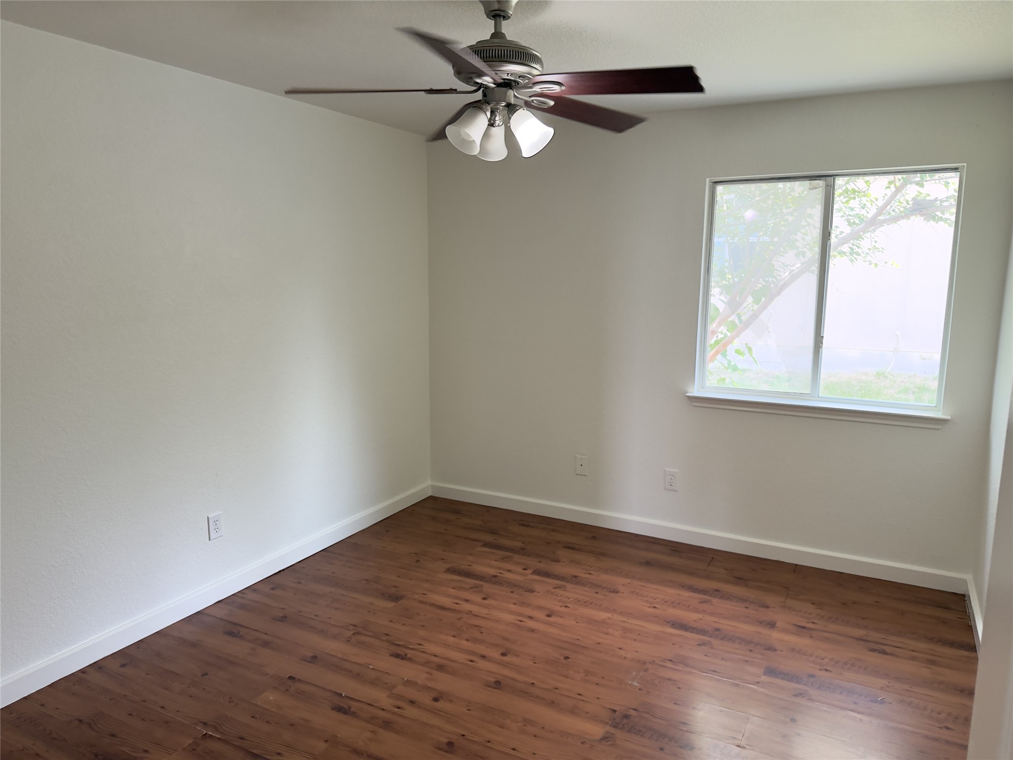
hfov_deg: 71.6
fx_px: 702
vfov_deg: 56.8
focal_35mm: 24
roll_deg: -1.0
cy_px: 380
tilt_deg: -8.2
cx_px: 506
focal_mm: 6.76
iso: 200
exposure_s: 1/121
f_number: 1.78
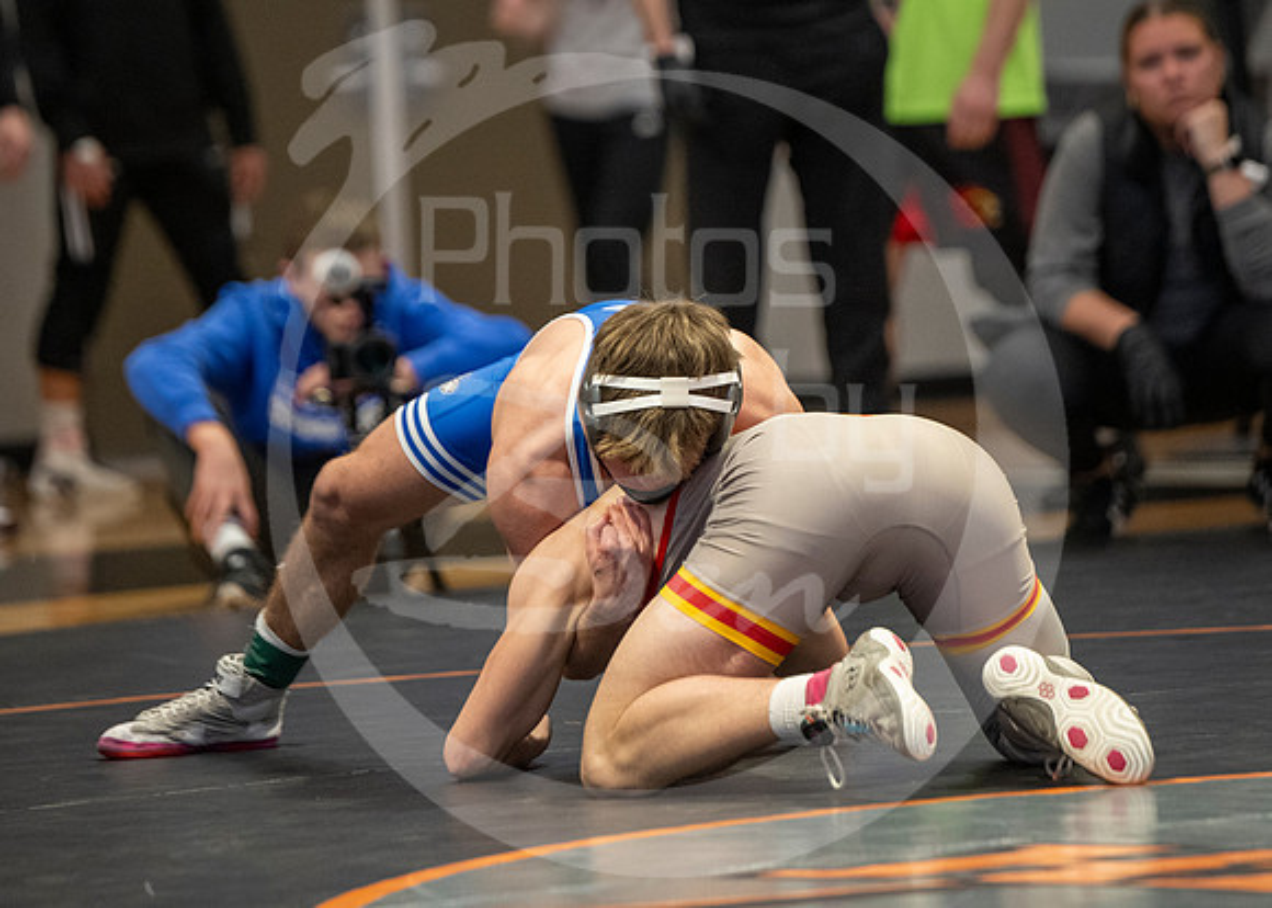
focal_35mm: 289
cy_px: 250
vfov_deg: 5.0
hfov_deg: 7.0
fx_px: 10420
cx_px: 706
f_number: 2.8
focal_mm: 190
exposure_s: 1/1000
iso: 3200
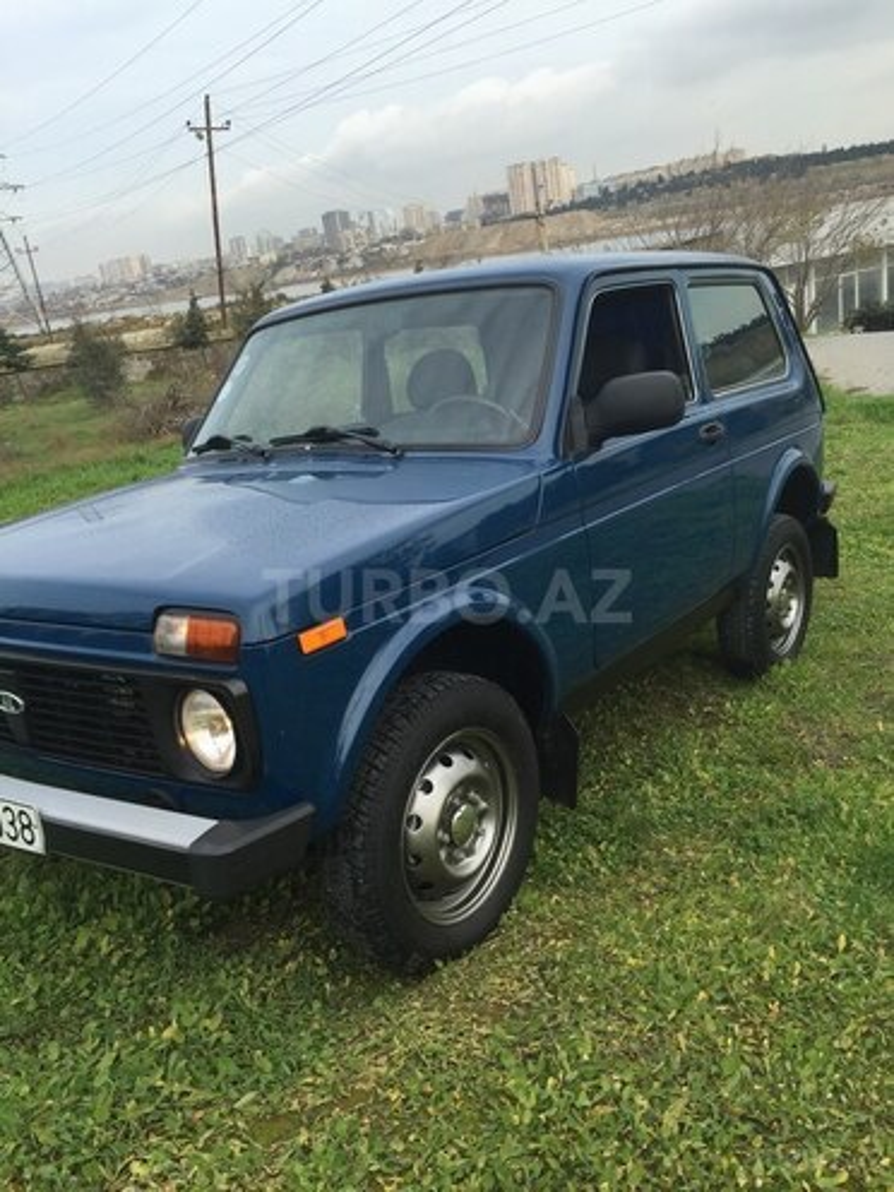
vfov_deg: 61.7
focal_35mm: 29
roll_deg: +9.1
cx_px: 447
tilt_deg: -19.0
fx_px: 999
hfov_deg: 48.2
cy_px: 596
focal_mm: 4.15
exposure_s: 1/760
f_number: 2.2
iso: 32
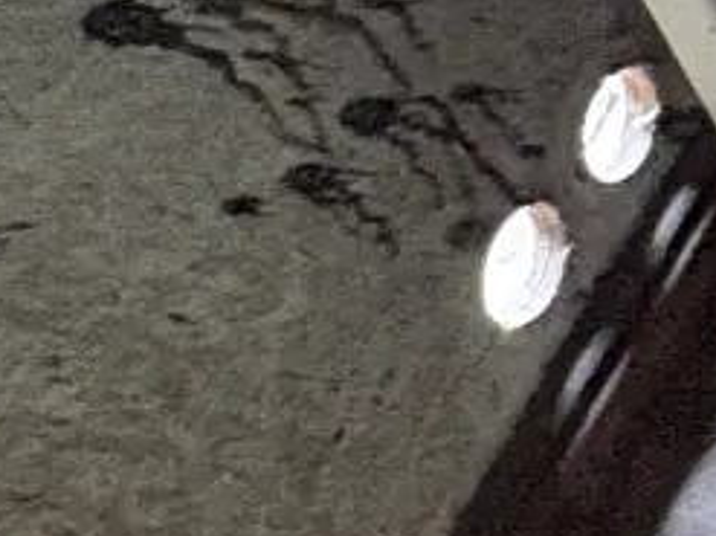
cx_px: 2000
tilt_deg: -37.2
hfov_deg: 11.9
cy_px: -490
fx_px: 2253
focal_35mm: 109
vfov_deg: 12.2
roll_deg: -1.1
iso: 640
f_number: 2.2
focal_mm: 2.22
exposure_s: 1/50
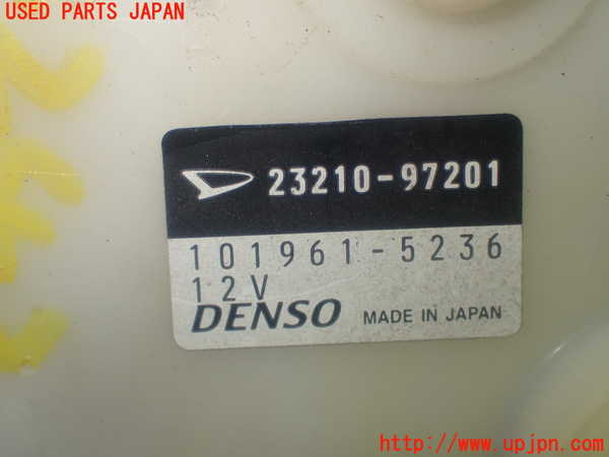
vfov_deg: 30.9
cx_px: 304
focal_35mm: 47
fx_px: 827
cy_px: 228
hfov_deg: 40.4
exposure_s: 1/100
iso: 125
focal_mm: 8.4
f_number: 3.1
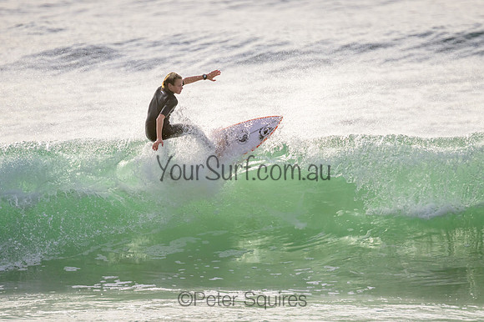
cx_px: 242
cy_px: 161
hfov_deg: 3.4
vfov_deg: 2.3
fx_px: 8062
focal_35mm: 600
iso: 220
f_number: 5.6
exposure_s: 1/2500
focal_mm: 400
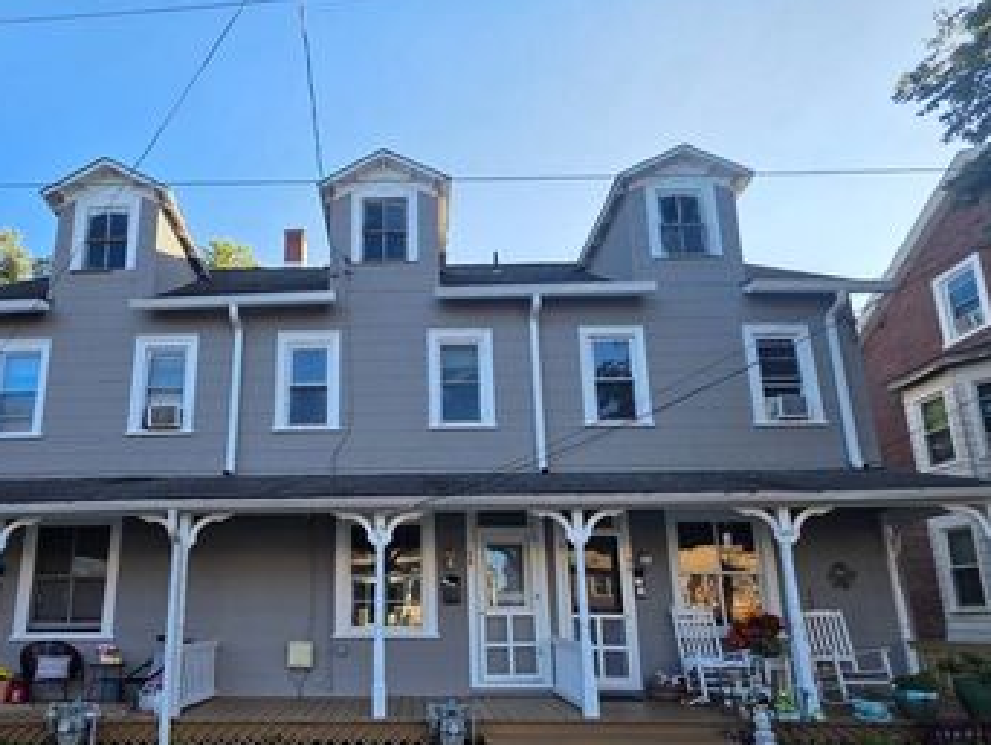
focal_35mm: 19
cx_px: 382
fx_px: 544
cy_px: 512
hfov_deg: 83.3
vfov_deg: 66.4
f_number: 1.9
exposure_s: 1/538
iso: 40
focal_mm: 2.2
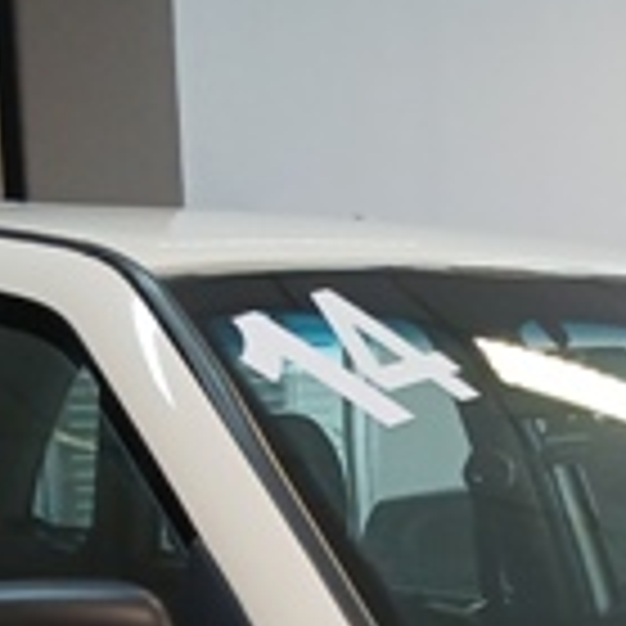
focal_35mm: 132
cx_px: 572
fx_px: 2701
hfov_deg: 13.1
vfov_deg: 11.7
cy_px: 1311
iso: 125
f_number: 1.8
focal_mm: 3.98
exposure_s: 1/60
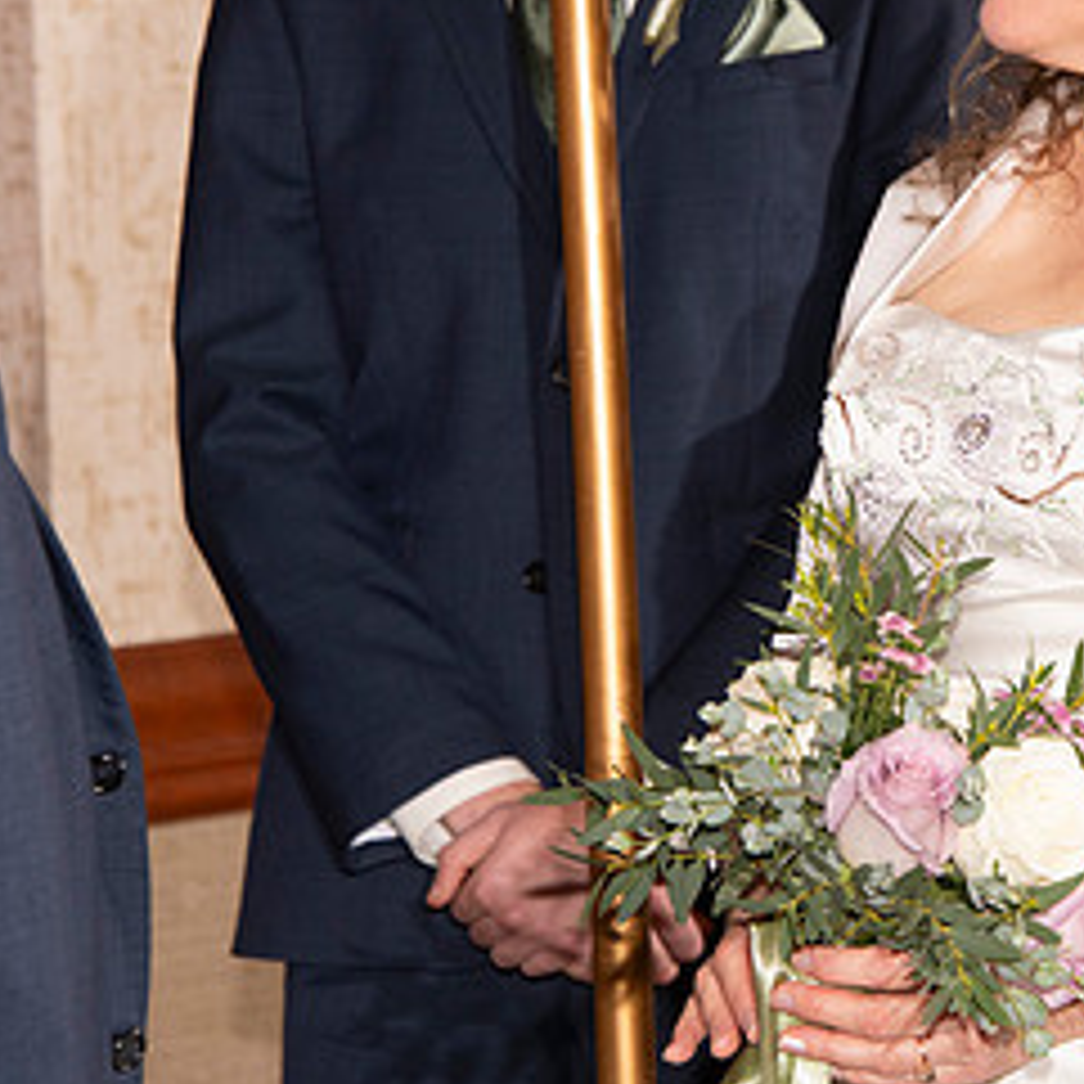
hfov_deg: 5.7
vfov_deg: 5.7
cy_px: 313
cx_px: 1084
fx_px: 10877
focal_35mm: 307
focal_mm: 150
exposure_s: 1/160
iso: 1000
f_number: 8
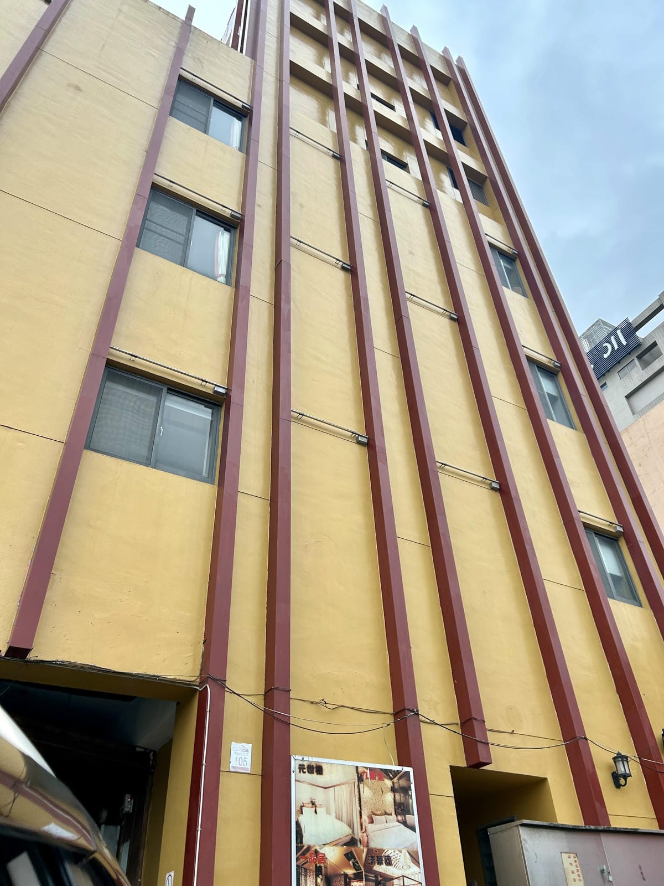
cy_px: 443
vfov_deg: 67.3
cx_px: 332
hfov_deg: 53.1
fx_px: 665
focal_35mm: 26
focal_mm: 5.7
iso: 50
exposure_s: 1/182
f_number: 1.5
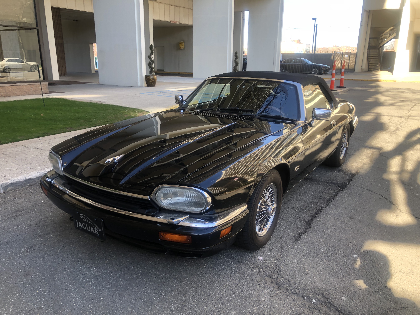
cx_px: 210
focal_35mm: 28
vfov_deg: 49.7
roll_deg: -0.1
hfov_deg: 63.4
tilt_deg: -16.0
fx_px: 340
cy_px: 158
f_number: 1.8
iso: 20
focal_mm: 3.99
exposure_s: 1/134
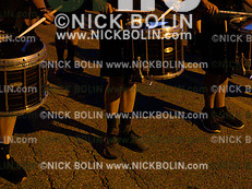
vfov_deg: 23.8
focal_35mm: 58
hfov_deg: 33.2
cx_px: 123
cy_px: -12
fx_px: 422
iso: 32000
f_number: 4
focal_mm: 24
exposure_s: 1/250
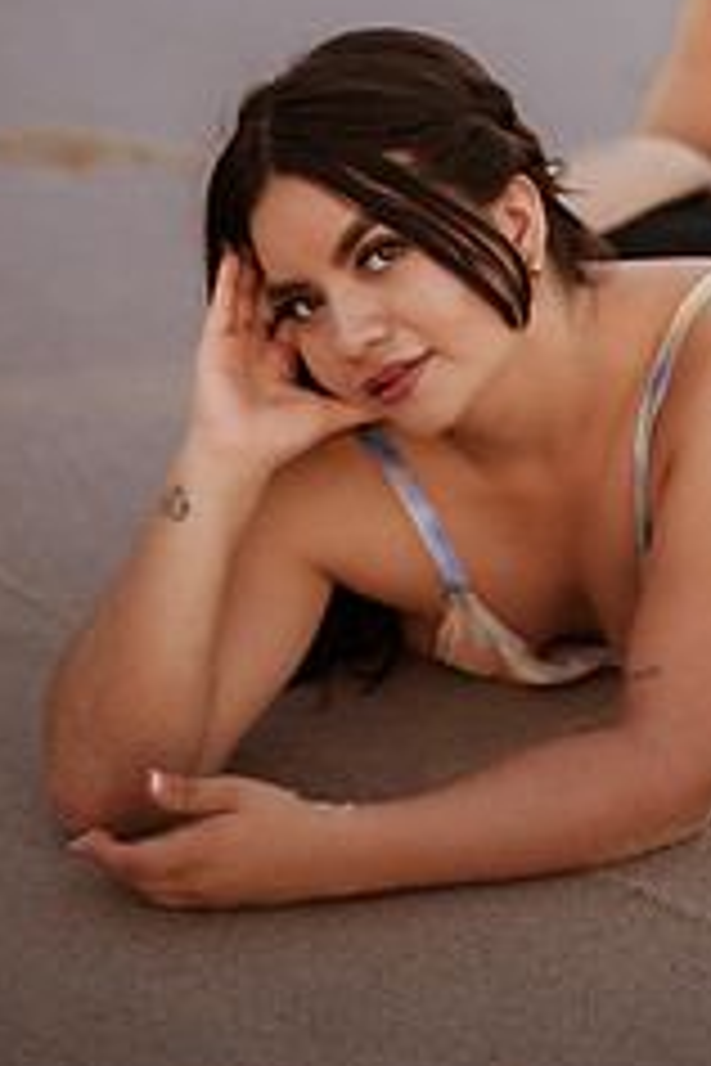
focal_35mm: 110
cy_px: 130
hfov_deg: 12.4
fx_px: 3258
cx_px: 554
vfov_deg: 18.3
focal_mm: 58
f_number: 1.4
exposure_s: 1/400
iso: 125
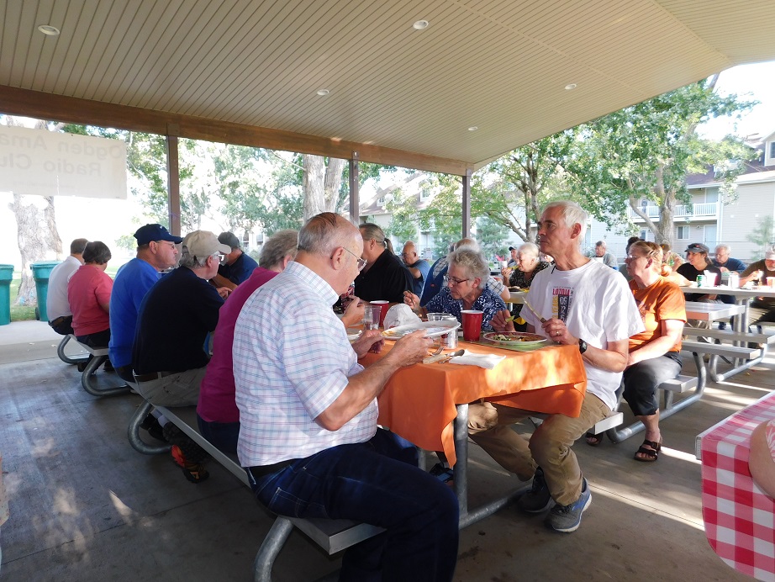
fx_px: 515
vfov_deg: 58.9
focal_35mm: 23
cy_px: 291
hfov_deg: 73.9
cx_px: 388
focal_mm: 4
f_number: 3
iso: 125
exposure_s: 1/50
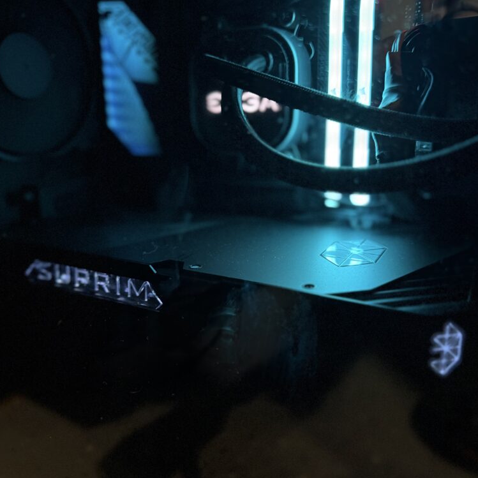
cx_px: 240
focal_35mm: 29
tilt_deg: -16.8
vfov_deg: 55.6
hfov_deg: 55.6
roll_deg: +2.9
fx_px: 453
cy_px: 234
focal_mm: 6.76
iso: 1600
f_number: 1.78
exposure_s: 1/17
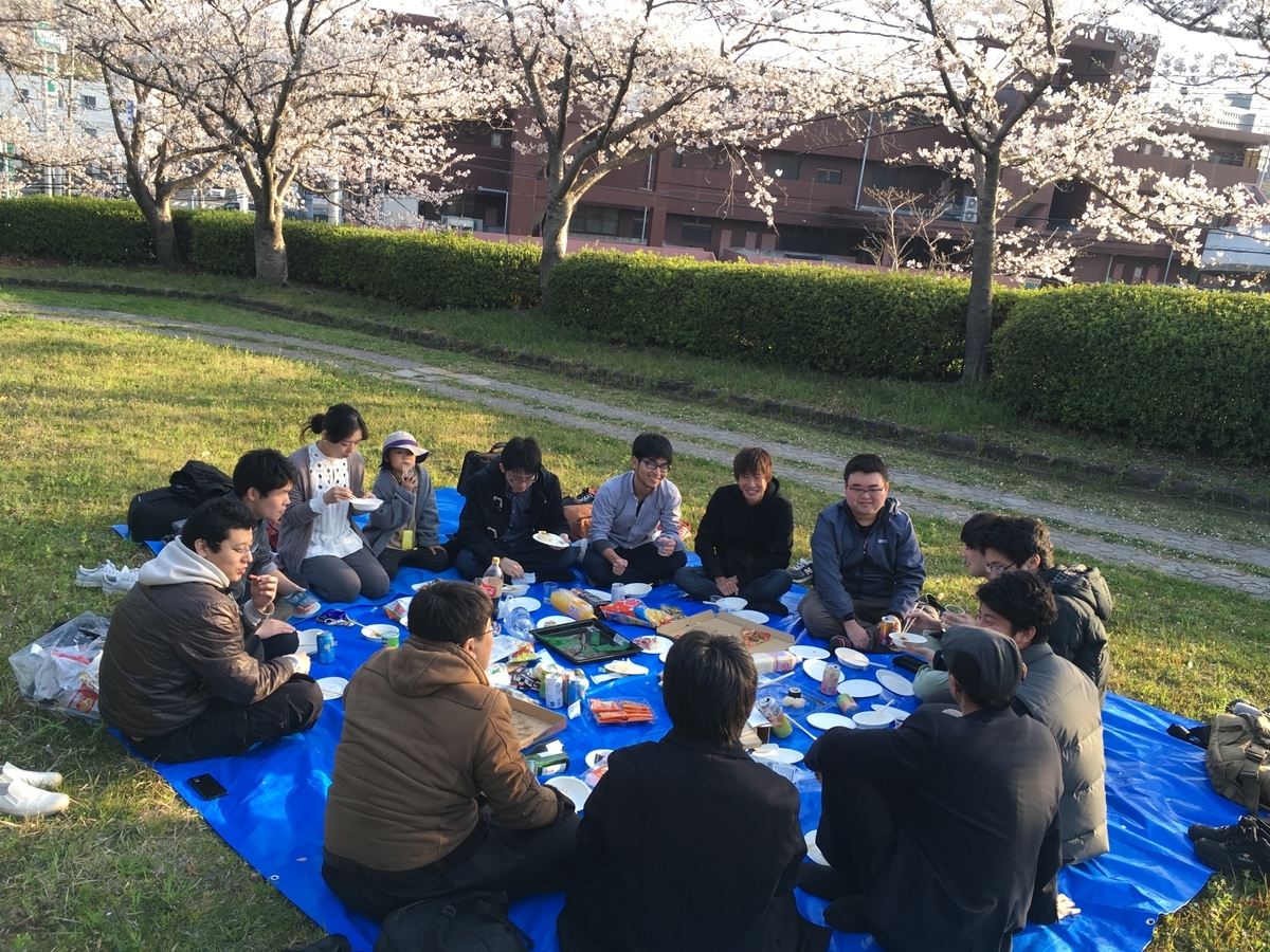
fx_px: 1064
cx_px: 635
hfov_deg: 61.7
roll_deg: -6.1
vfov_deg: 48.2
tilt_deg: -16.7
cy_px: 476
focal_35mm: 29
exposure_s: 1/139
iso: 25
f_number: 2.2
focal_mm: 4.15
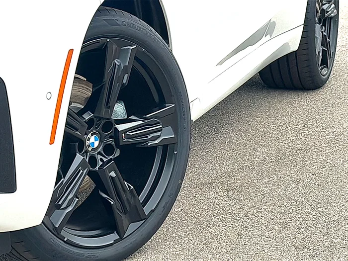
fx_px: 1005
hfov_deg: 19.6
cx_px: 174
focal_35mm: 100
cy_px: 130
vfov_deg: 14.8
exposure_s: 1/3077
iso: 80
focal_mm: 6.86
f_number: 1.78
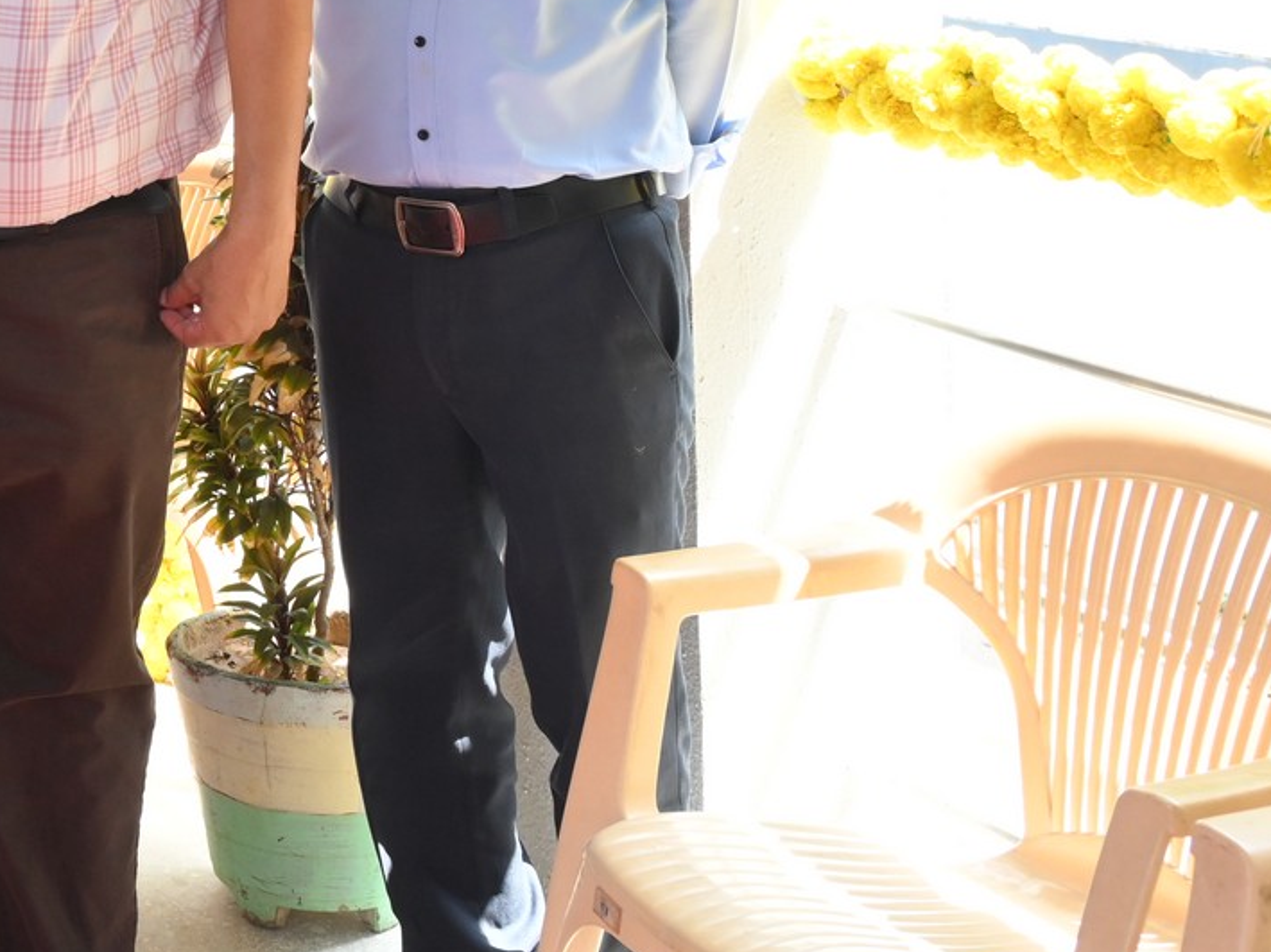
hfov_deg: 23.6
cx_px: -324
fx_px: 2716
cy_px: -363
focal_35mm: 74
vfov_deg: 18.2
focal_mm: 24
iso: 640
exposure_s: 1/160
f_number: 5
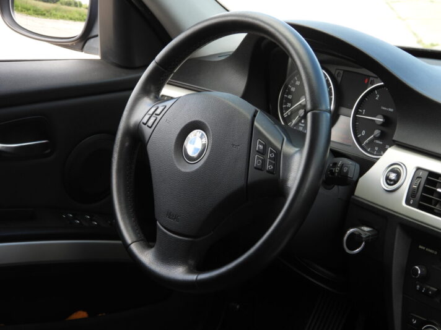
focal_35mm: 91
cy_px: 165
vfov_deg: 16.2
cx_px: 220
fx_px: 1159
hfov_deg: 21.5
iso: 100
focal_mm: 16.3
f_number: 3.5
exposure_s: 1/80
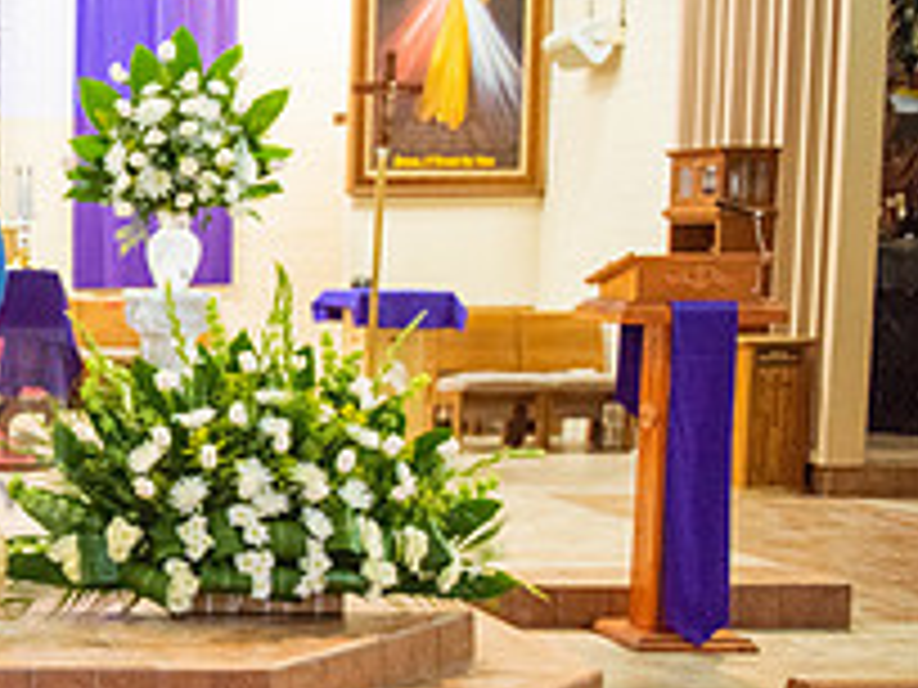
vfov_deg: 20.7
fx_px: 1883
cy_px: 434
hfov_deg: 23.7
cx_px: -315
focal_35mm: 71
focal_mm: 26
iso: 2000
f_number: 2.8
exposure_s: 1/160
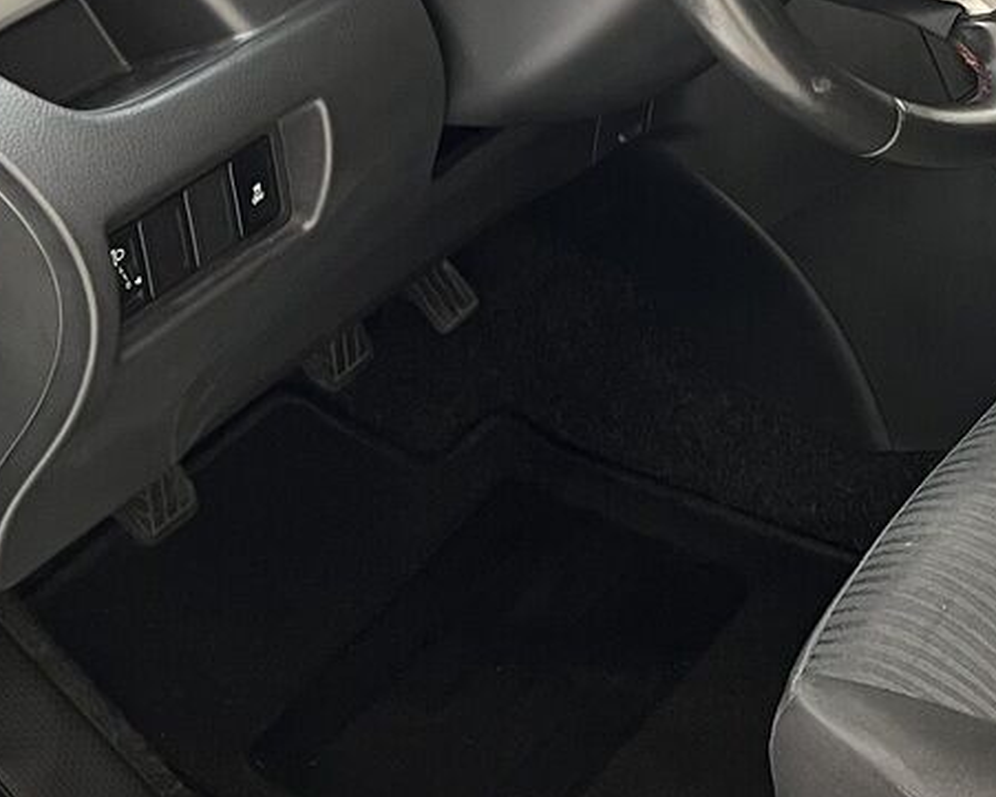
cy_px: 185
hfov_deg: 19.3
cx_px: 1039
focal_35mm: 96
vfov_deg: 15.9
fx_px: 2830
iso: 160
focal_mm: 5.7
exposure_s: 1/50
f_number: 1.5
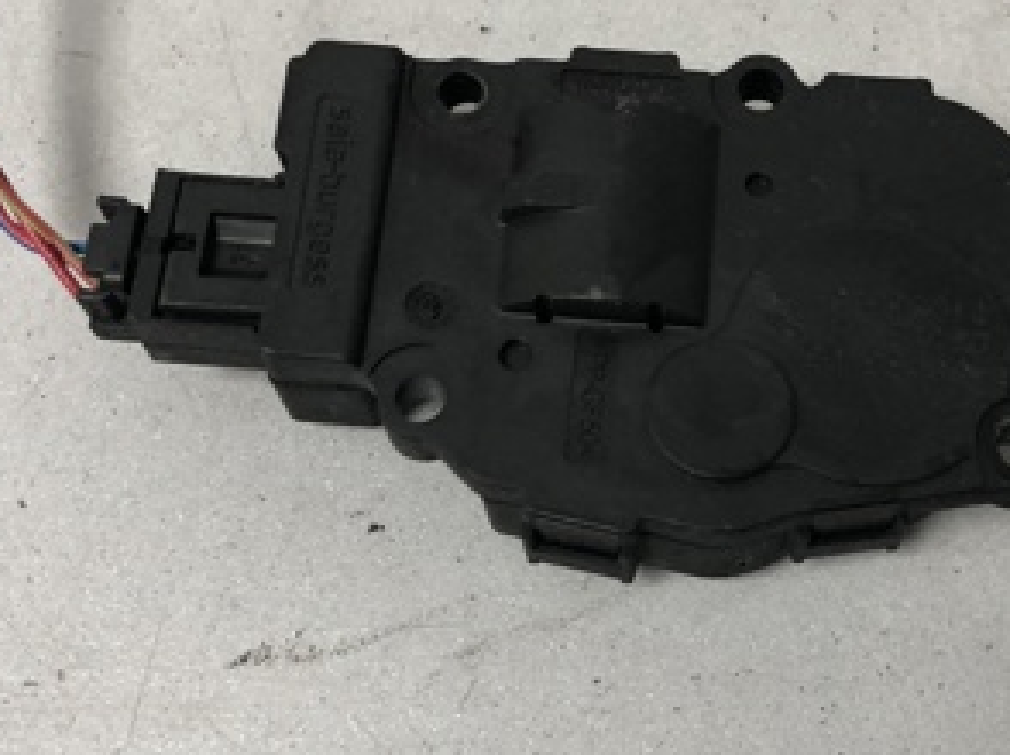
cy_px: 323
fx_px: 1778
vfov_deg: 24.0
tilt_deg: -69.1
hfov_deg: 31.5
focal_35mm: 61
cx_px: 666
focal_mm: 4
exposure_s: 1/33
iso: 40
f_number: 1.8
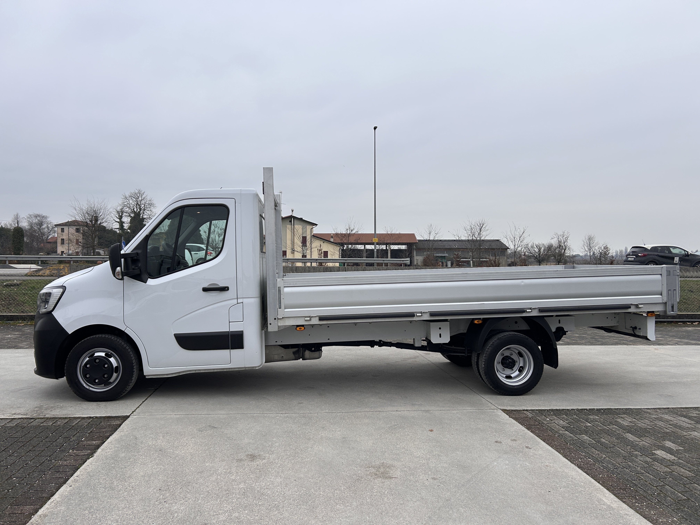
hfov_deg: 67.3
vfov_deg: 53.1
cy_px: 262
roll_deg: +0.4
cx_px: 350
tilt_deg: +2.1
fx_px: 526
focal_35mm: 26
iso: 50
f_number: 1.5
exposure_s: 1/1029
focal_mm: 5.7
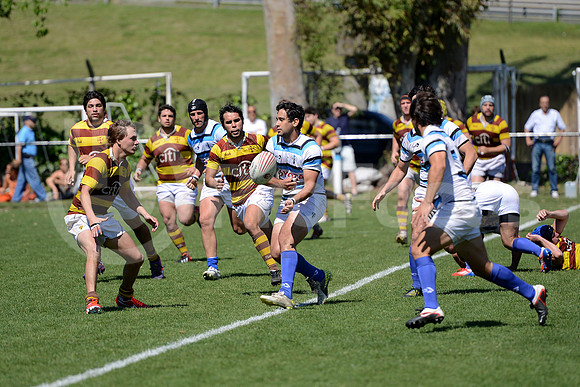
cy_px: 194
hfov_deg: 10.5
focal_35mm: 195
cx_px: 290
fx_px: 3142
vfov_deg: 7.0
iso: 250
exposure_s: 1/2500
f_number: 2.8
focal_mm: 195
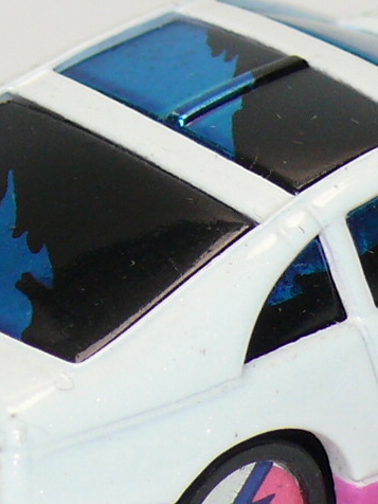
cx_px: 300
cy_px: 265
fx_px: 5038
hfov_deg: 4.3
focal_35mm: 346
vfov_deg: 5.7
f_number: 4
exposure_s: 1/30
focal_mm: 13.5
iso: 100
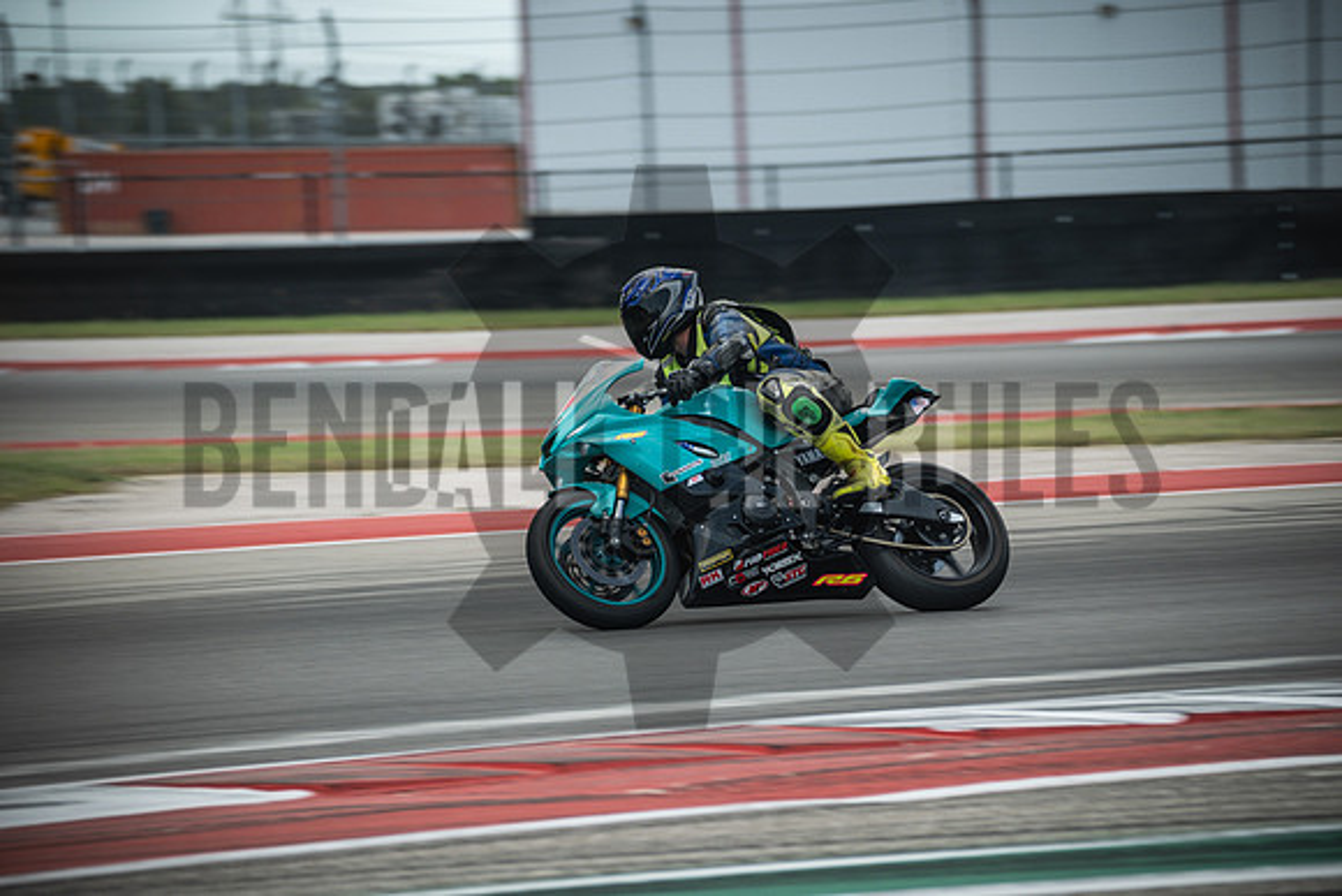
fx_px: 10253
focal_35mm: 275
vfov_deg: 5.0
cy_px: 448
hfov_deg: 7.5
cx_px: 671
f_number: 5
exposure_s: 1/320
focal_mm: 183.1
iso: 160
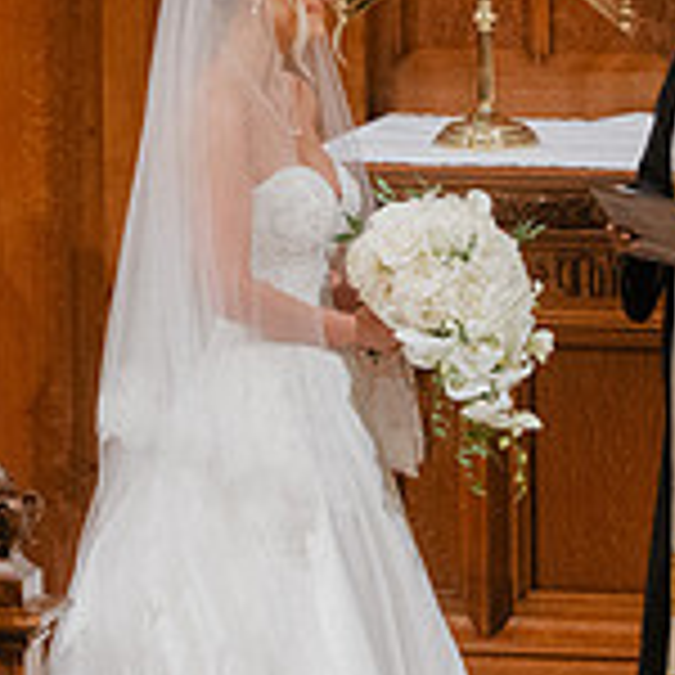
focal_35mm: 658
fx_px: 14516
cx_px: 320
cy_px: 457
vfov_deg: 2.7
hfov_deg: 2.7
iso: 4000
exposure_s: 1/160
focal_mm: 200
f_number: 2.8
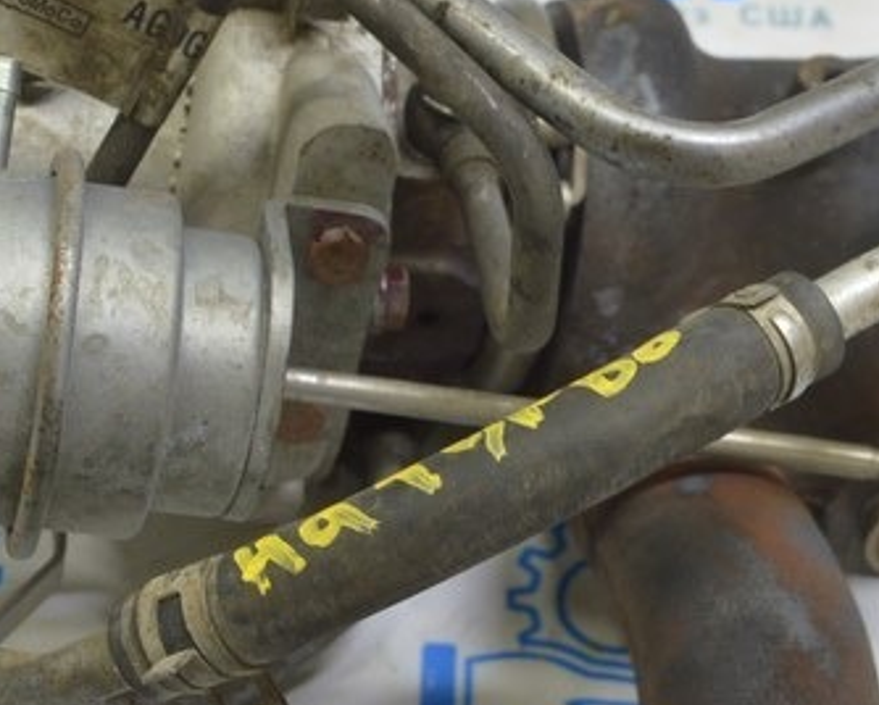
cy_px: 422
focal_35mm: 90
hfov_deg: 21.1
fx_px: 2355
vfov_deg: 17.0
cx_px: 292
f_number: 5.6
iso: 400
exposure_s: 1/20
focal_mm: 21
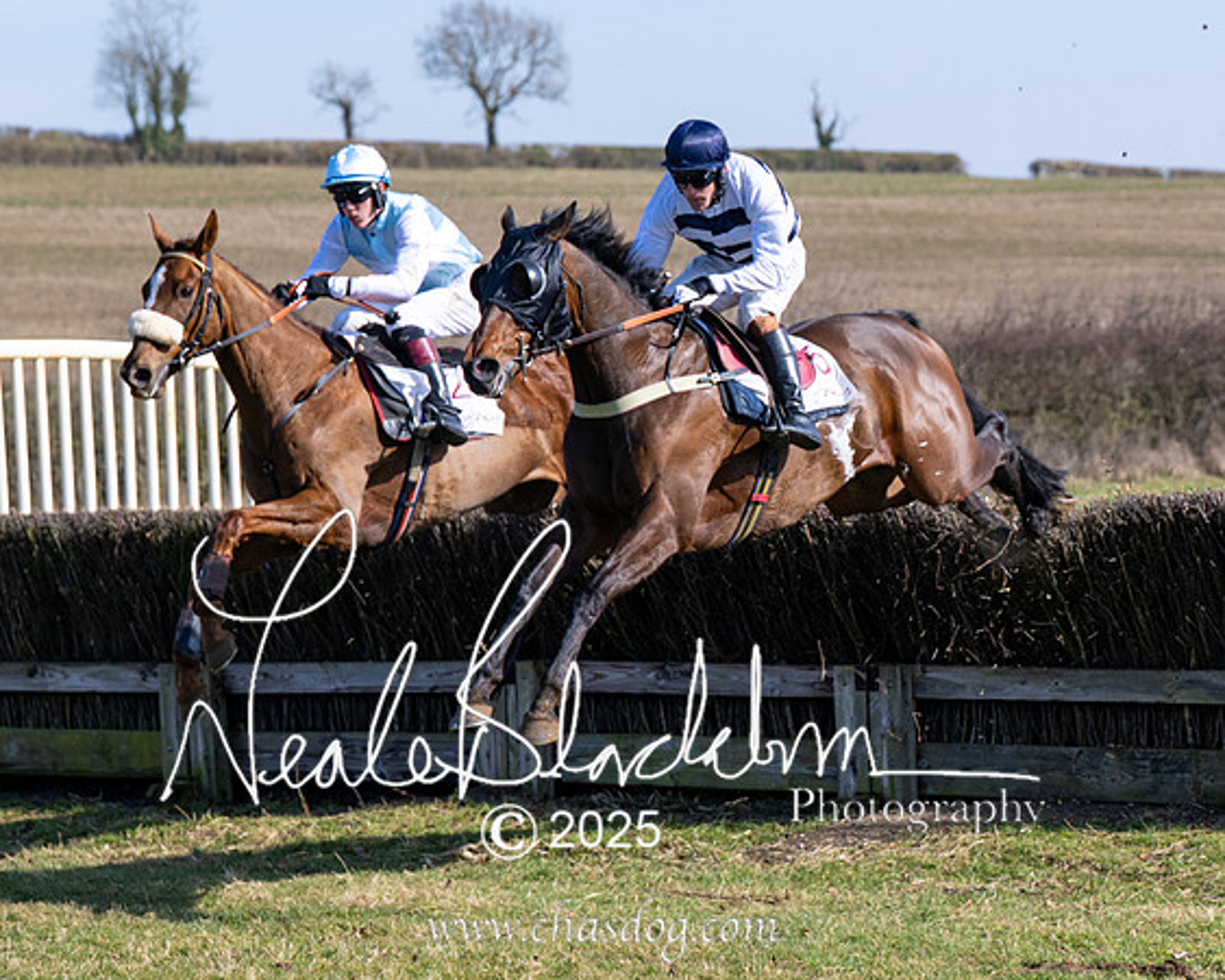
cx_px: 649
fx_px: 5329
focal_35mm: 147
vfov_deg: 10.5
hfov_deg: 13.1
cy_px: 417
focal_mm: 74
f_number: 4
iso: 200
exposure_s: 1/2000
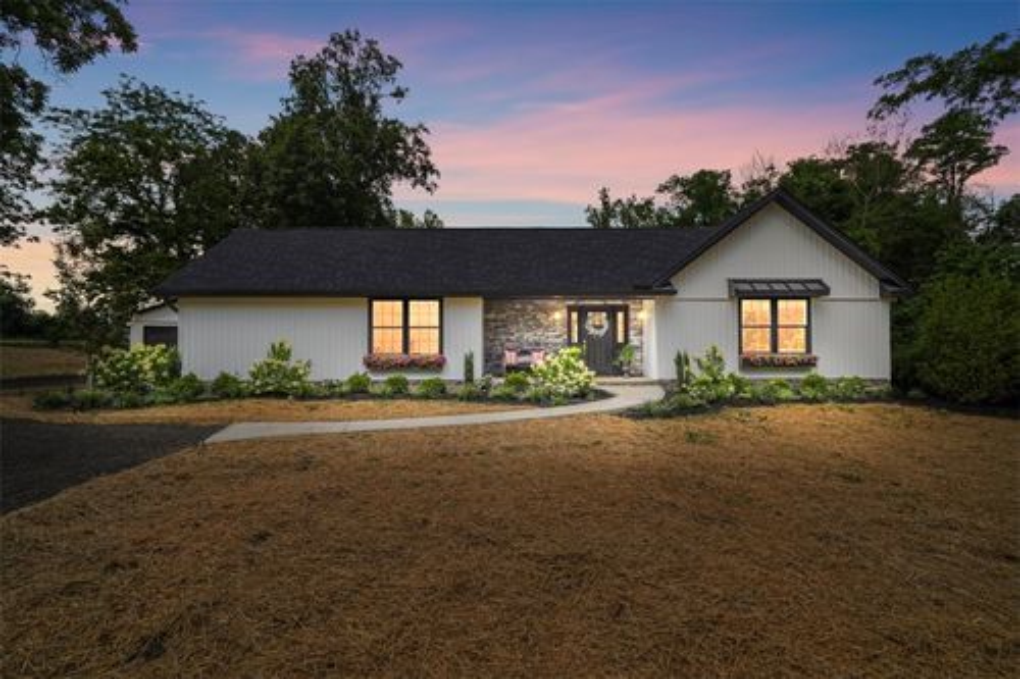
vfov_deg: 73.7
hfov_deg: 96.8
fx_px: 453
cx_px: 510
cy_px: 340
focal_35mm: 16
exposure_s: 1/500
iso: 100
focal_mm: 16
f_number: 5.6
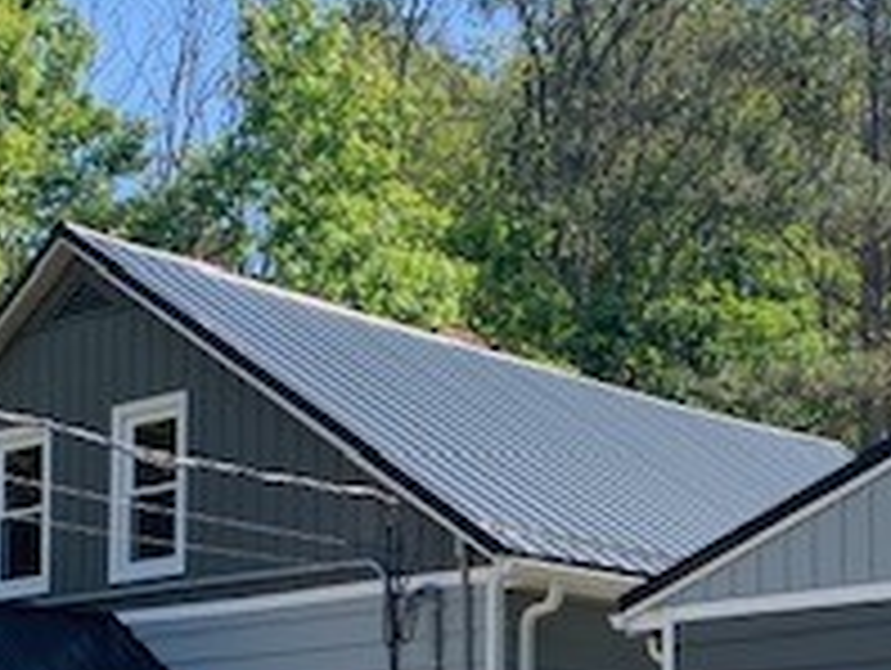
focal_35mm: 84
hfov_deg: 22.7
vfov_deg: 16.8
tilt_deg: +2.1
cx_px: 783
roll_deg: +0.0
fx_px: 2165
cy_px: 809
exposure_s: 1/558
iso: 25
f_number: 1.8
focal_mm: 4.25
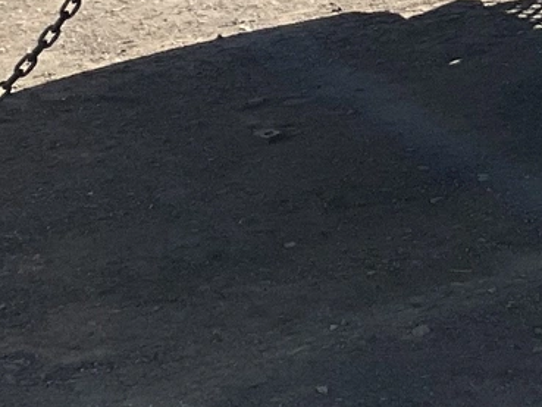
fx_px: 2459
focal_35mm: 157
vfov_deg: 8.5
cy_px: -646
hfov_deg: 10.9
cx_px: 1246
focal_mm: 3
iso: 25
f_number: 1.8
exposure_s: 1/2320
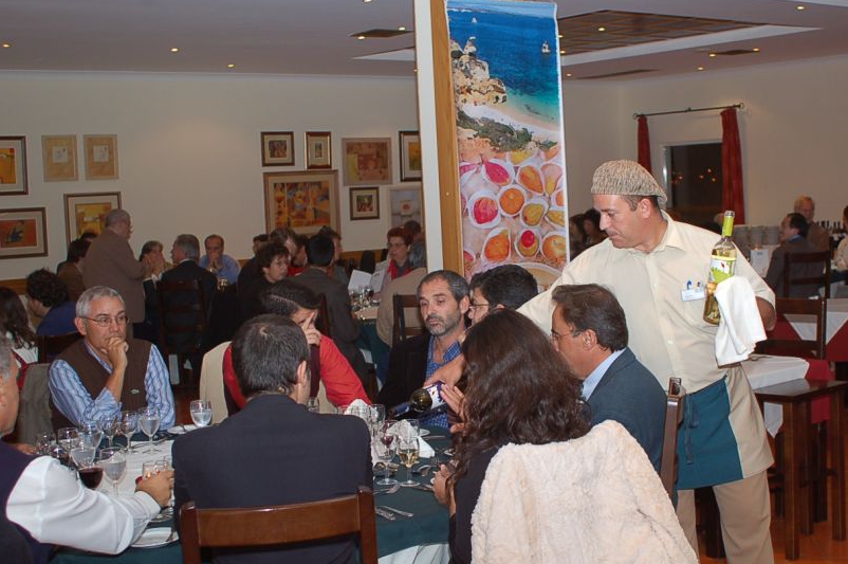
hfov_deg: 38.2
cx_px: 465
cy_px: 312
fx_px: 1224
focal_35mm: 52
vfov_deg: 25.9
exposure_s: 1/60
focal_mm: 28
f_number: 4
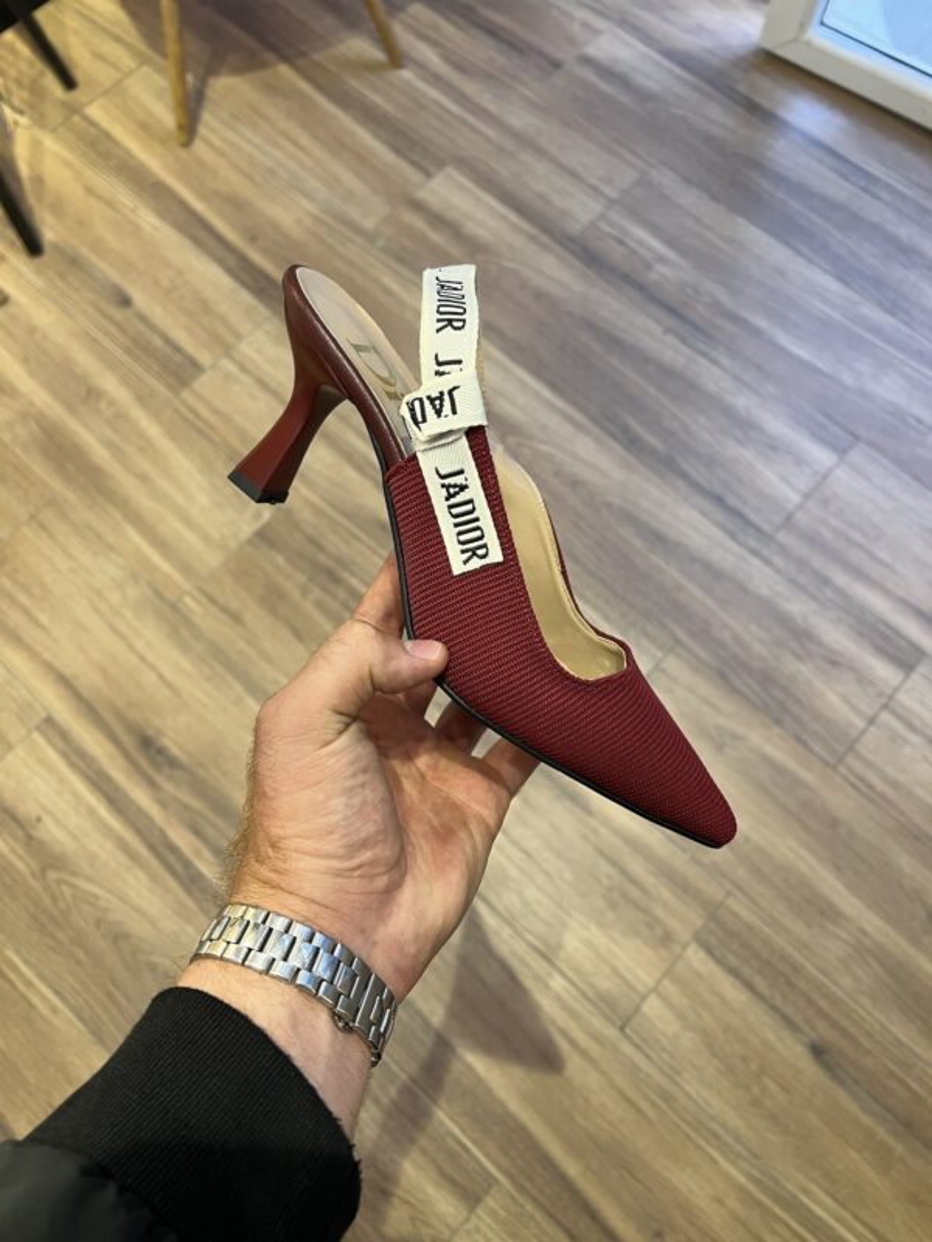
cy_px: 621
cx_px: 466
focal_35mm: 26
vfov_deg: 67.3
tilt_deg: -69.2
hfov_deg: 53.1
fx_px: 933
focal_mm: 5.7
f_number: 1.5
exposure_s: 1/50
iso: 80
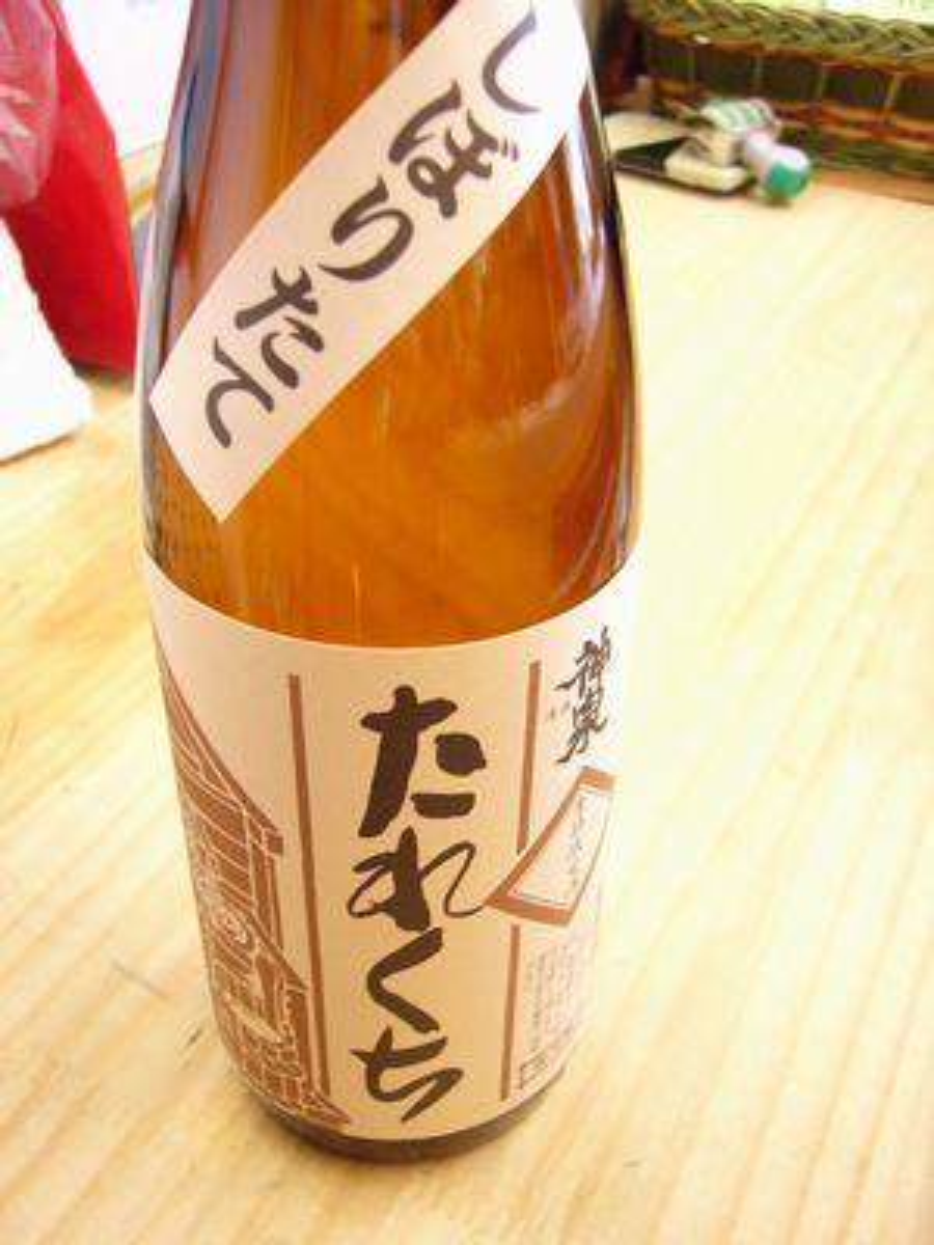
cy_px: 622
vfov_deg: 52.6
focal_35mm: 35
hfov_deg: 40.7
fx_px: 1259
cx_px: 467
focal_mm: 5.8
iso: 200
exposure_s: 1/8
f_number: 2.8
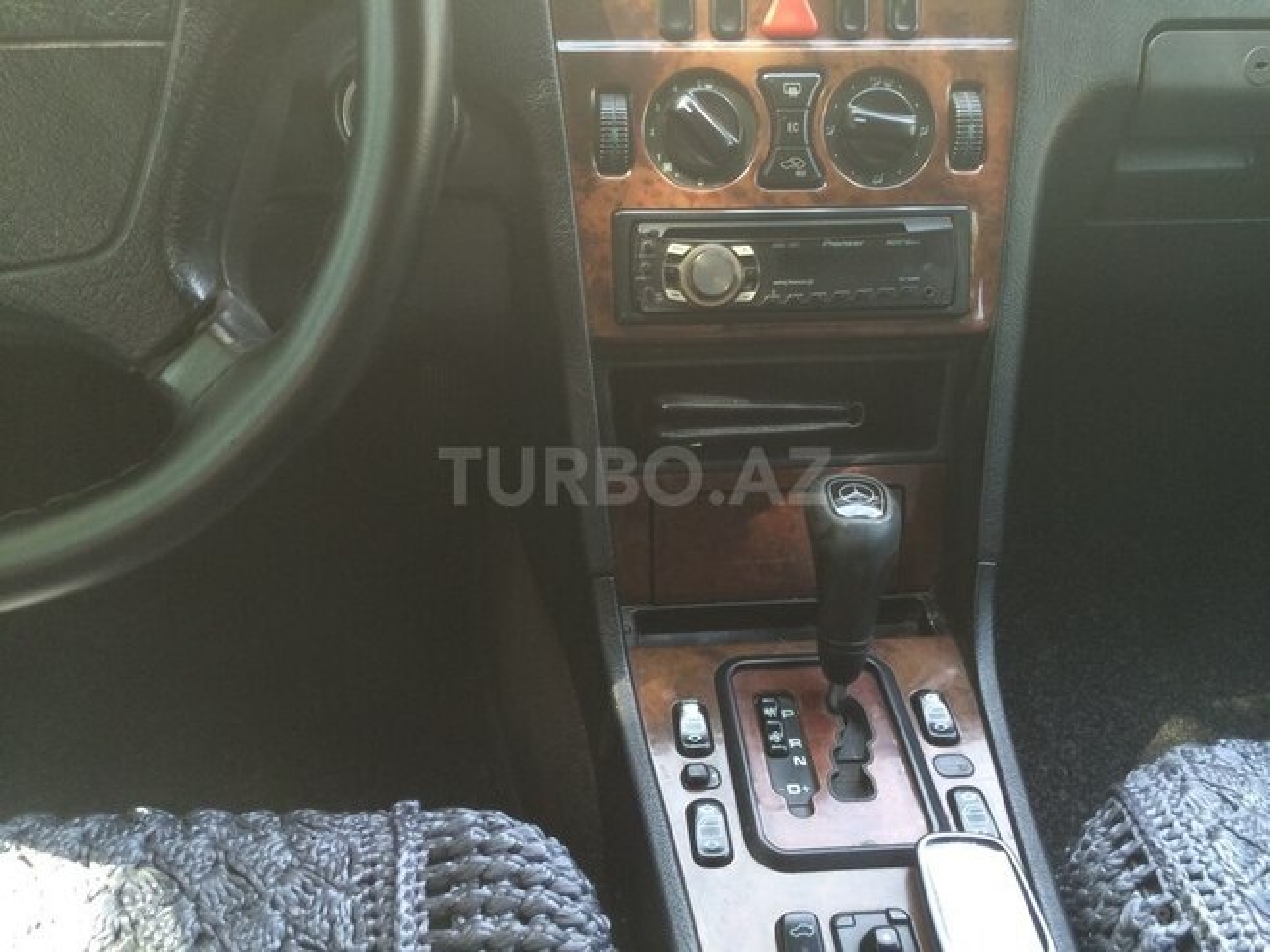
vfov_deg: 48.2
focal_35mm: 29
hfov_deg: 61.7
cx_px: 635
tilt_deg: -33.9
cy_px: 476
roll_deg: -0.2
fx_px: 1064
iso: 40
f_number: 2.2
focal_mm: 4.15
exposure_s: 1/33
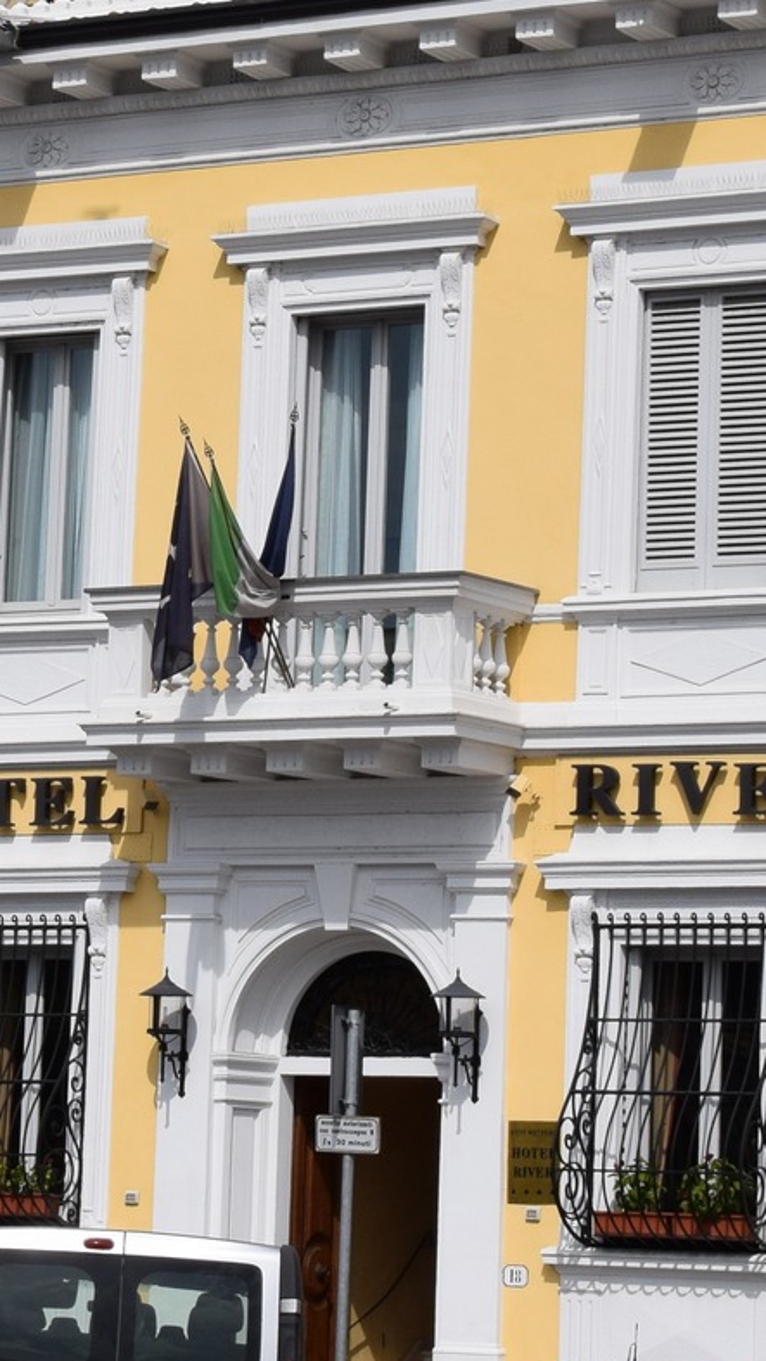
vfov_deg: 15.5
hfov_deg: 8.8
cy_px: 443
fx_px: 4980
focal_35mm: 138
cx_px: 211
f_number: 13
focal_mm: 32
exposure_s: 1/640
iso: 200
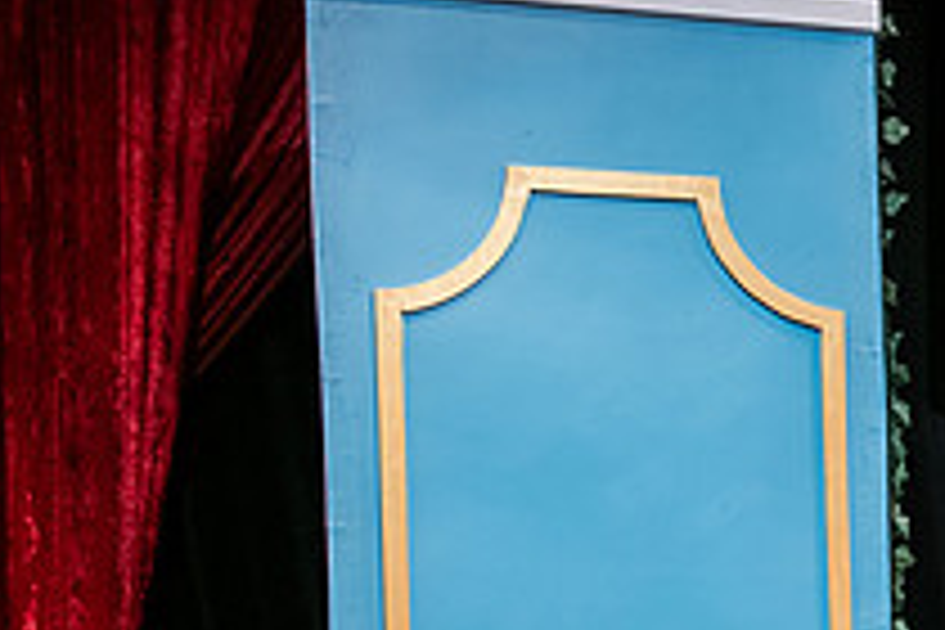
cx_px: 1256
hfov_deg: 16.6
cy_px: 713
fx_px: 3045
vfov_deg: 11.6
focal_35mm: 116
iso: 3200
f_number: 3.2
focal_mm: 42
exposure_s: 1/200
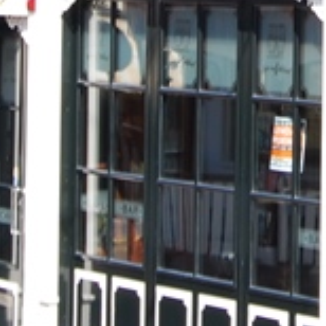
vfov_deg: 6.8
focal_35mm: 255
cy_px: -175
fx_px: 2717
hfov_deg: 6.8
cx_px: 394
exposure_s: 1/50
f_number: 11
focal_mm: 30
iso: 100
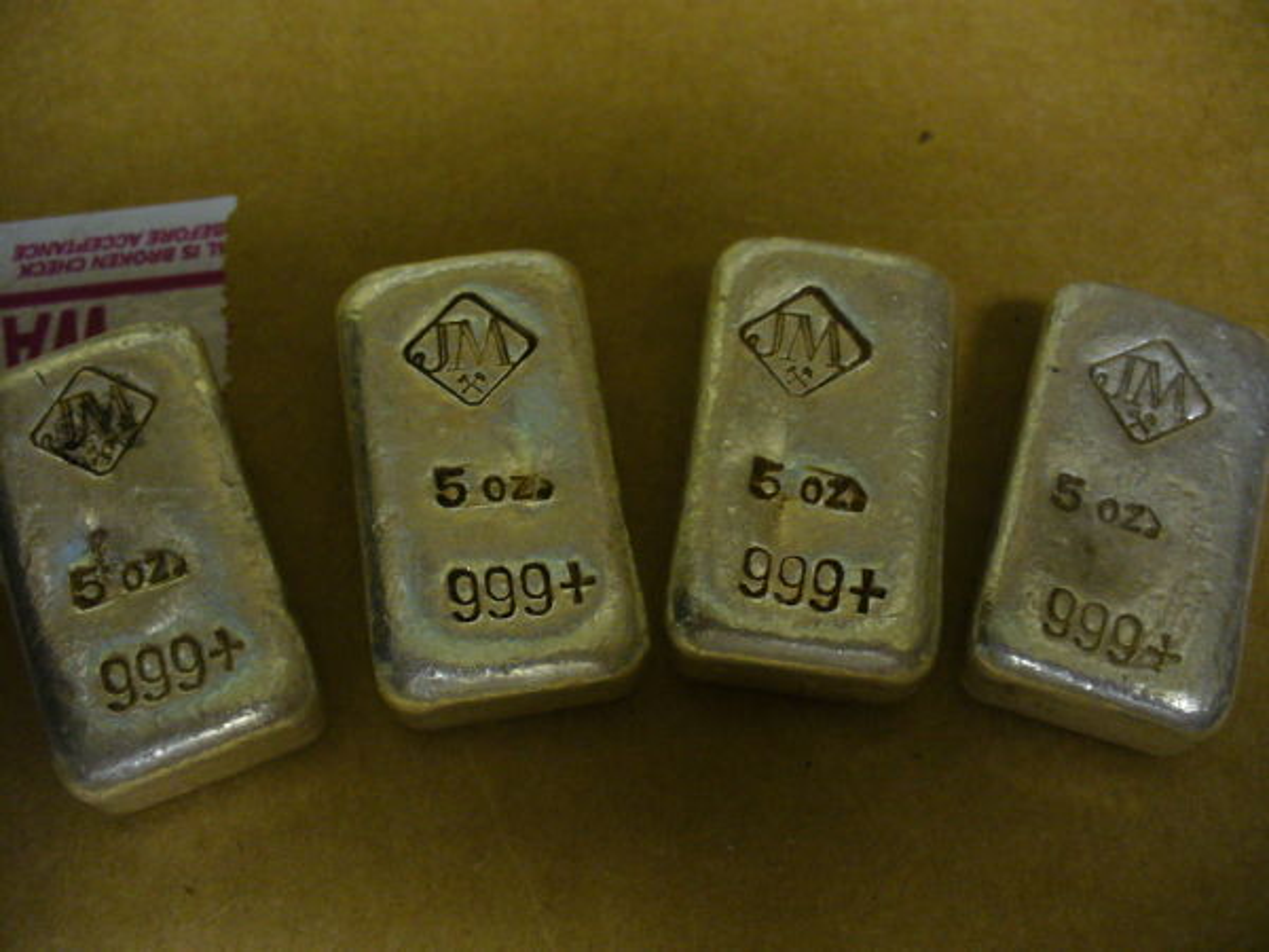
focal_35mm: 37
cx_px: 634
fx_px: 1356
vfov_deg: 38.7
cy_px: 476
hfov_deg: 50.1
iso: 200
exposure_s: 1/8
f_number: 2.8
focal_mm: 6.1
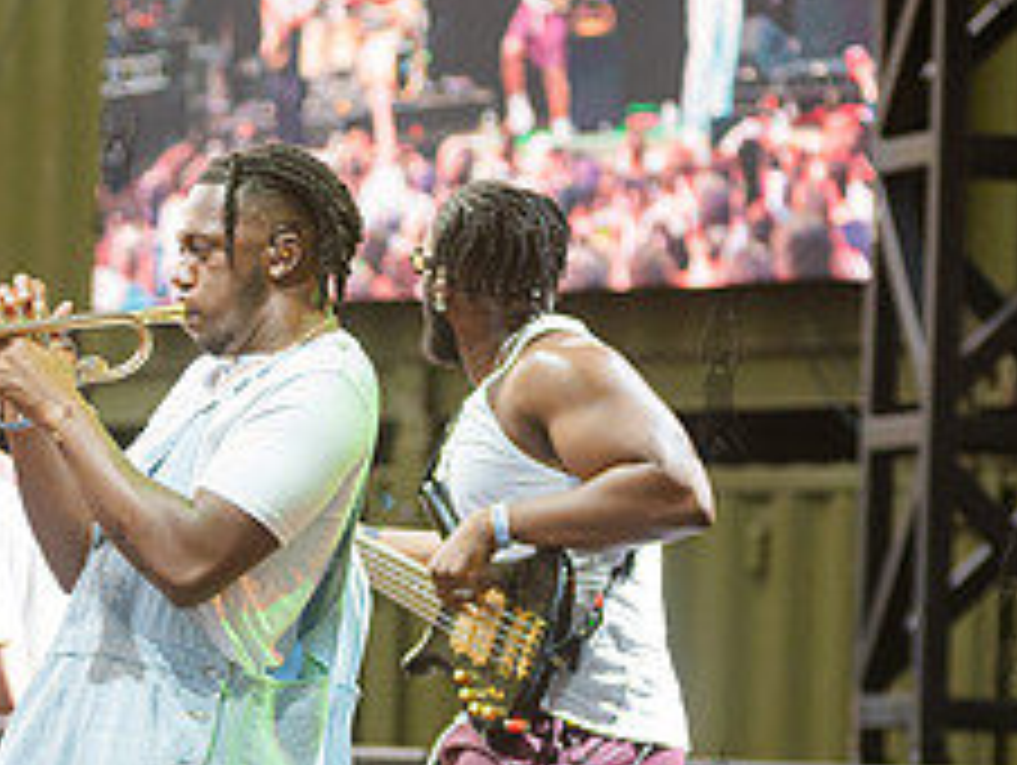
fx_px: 11647
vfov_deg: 3.8
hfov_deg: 5.0
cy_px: 601
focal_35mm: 396
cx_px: 160
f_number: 4
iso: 1000
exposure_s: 1/400
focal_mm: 155
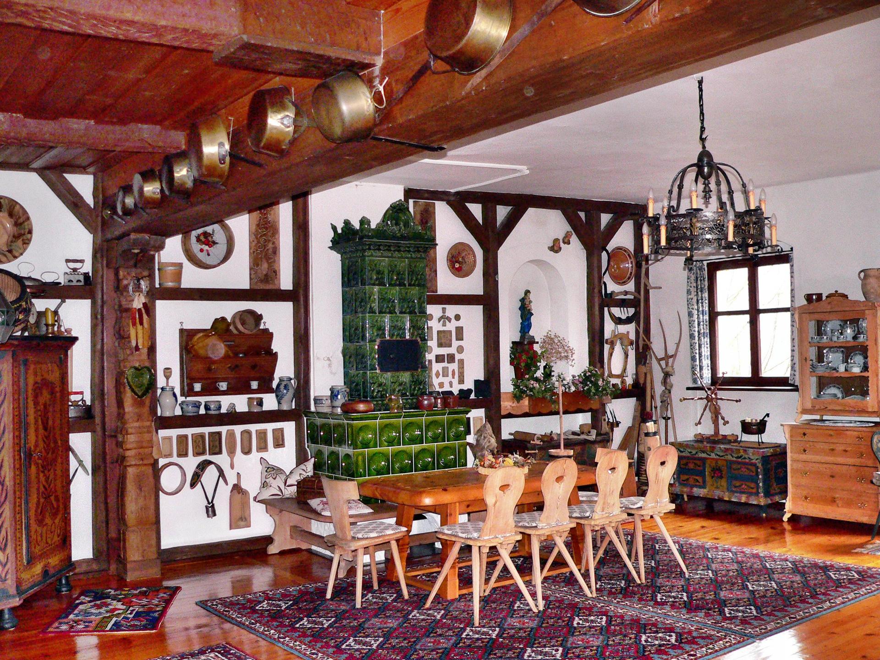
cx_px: 440
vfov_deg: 39.7
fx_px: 915
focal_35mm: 36
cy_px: 330
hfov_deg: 51.4
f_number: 2.8
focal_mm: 6
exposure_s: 1/60
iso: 400
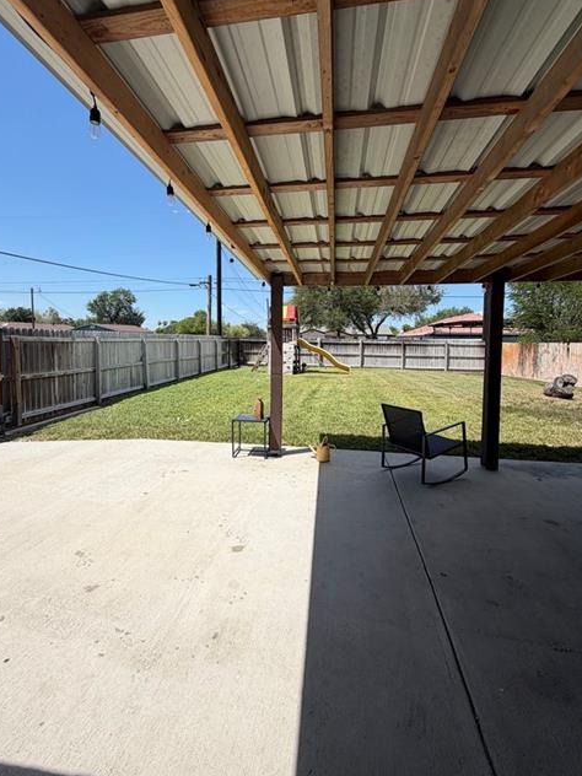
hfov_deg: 74.7
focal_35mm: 17
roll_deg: -0.4
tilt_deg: -3.8
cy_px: 363
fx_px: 381
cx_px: 277
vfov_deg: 90.9
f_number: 2.2
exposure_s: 1/1087
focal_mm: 2.22
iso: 20
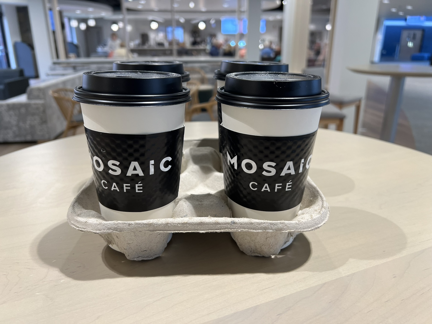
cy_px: 162
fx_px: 324
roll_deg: +0.2
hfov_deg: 67.3
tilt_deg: -20.6
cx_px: 216
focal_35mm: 26
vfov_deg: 53.1
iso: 64
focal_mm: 5.7
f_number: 1.5
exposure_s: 1/60
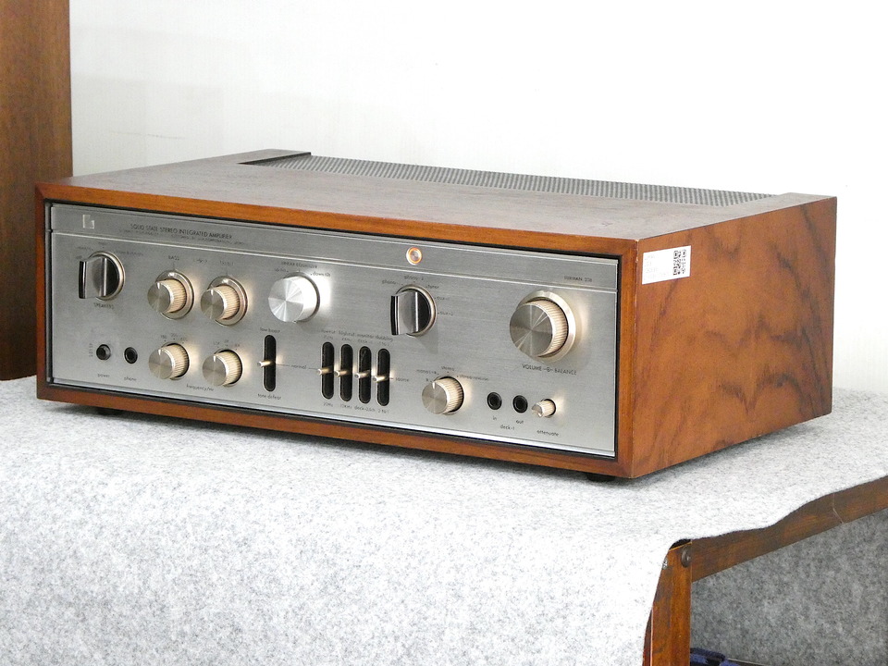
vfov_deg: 11.0
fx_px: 3463
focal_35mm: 135
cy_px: 333
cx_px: 444
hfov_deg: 14.6
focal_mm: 24.2
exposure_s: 1/80
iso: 1000
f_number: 5.3
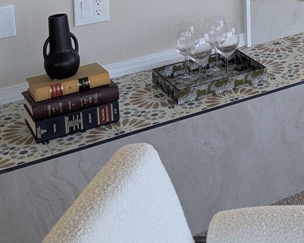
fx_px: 648
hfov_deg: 24.5
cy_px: -91
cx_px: 340
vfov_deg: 19.3
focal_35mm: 72
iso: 43
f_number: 1.85
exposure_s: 1/137
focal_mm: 6.81
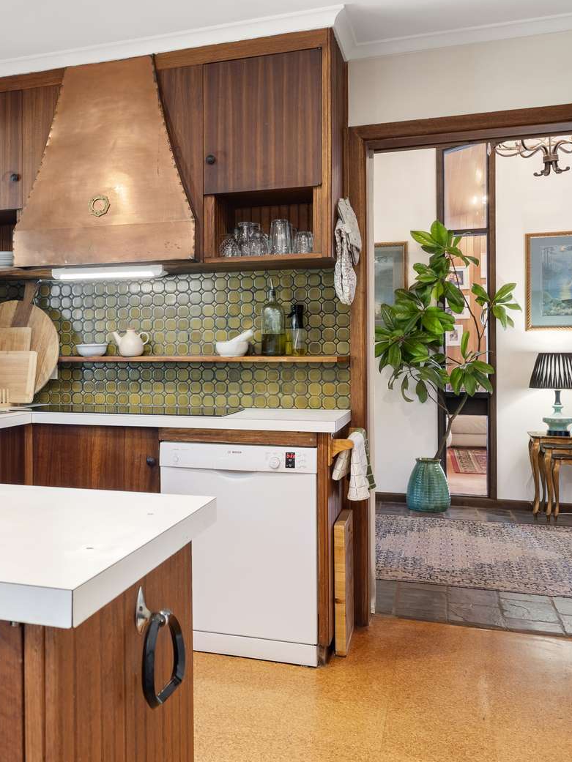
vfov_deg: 47.8
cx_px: 64
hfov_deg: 34.9
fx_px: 859
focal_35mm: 39
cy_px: 356
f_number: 7.1
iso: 320
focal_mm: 22
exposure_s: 1/4
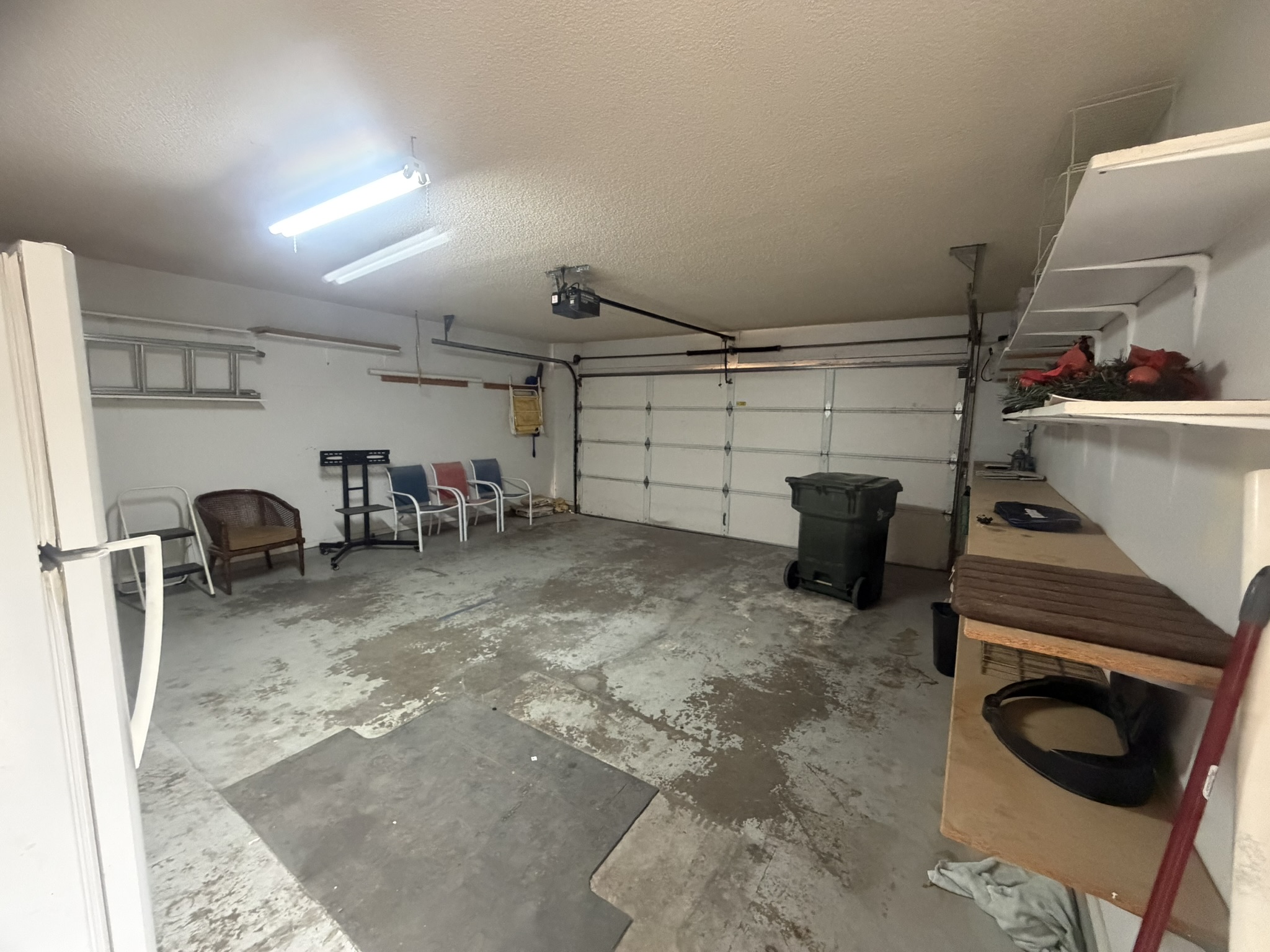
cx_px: 635
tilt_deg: -7.0
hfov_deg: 102.1
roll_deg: -1.0
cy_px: 476
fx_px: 514
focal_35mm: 14
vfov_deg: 85.7
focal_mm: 2.22
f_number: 2.2
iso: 800
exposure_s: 1/60
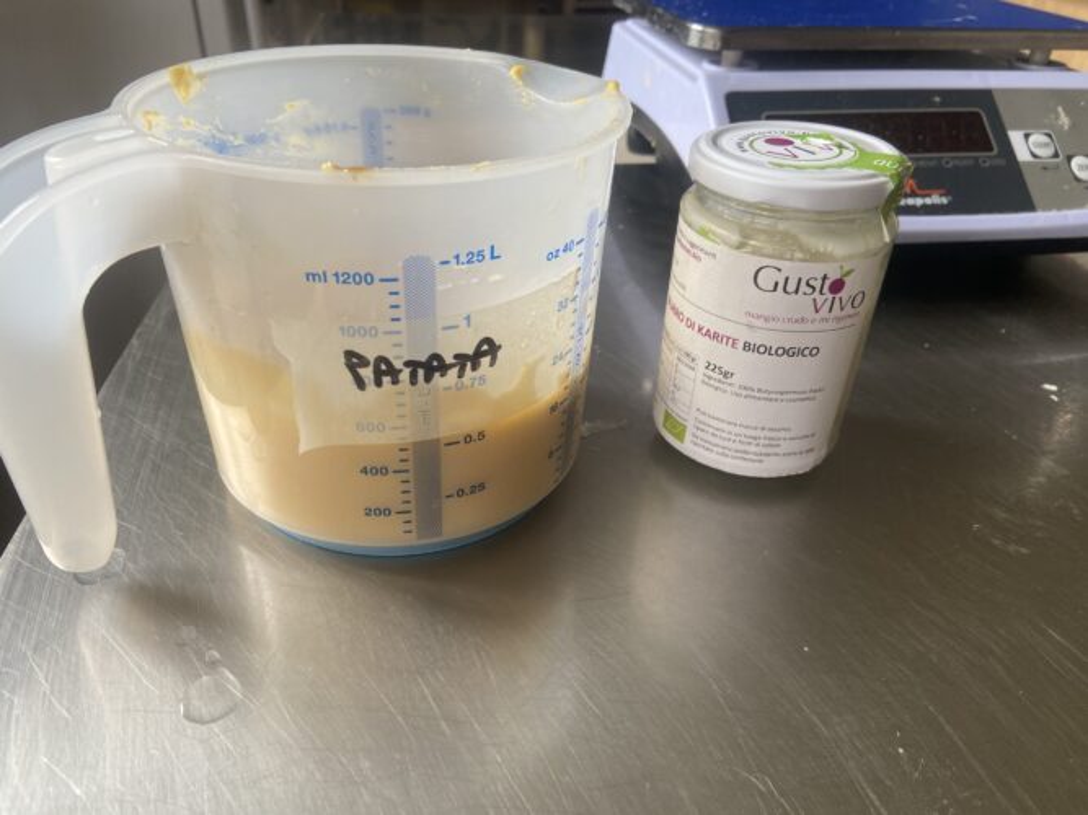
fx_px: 817
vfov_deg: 53.0
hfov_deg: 67.3
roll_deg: -3.0
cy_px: 408
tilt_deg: -34.5
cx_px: 544
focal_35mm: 26
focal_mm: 4.25
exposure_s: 1/122
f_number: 1.8
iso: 80
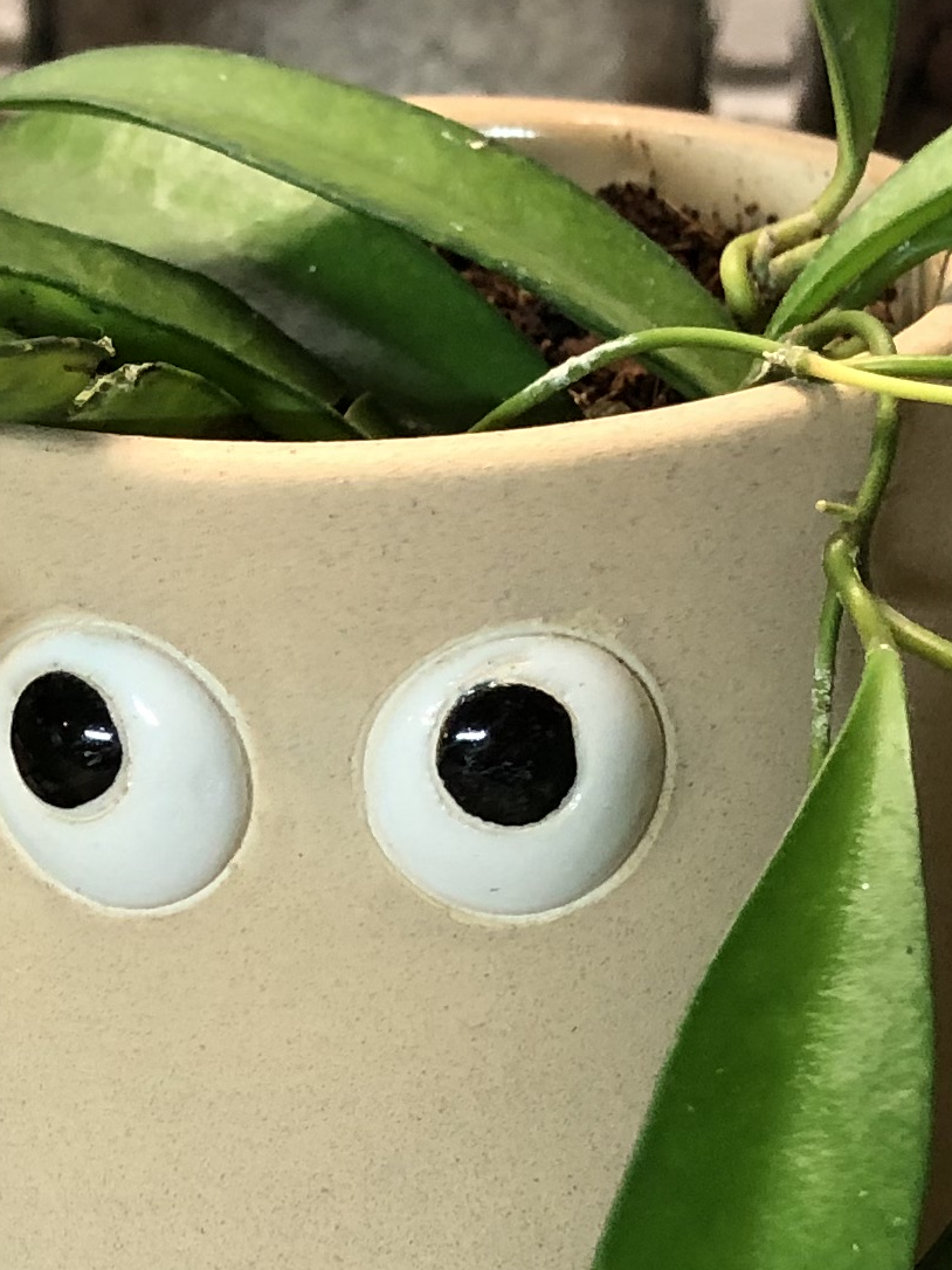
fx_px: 3815
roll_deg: -1.1
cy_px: 1028
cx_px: 414
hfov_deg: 14.2
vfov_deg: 18.7
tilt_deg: -26.0
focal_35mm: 104
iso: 50
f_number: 1.8
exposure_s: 1/15
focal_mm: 3.99
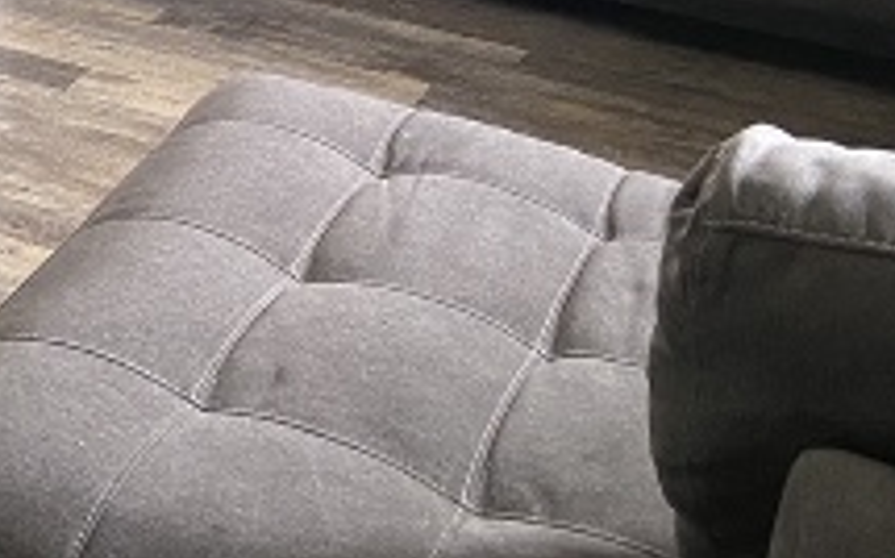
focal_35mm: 82
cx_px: -246
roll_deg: +0.6
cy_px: -433
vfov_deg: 14.1
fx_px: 1999
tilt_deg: -8.8
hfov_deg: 22.7
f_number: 1.8
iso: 200
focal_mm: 4.25
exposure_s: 1/60
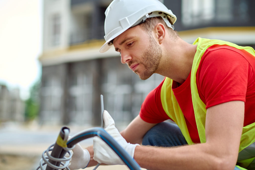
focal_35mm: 85
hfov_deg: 23.9
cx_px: 128
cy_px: 85
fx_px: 602
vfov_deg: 16.0
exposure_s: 1/800
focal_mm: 85
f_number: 2.5
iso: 500
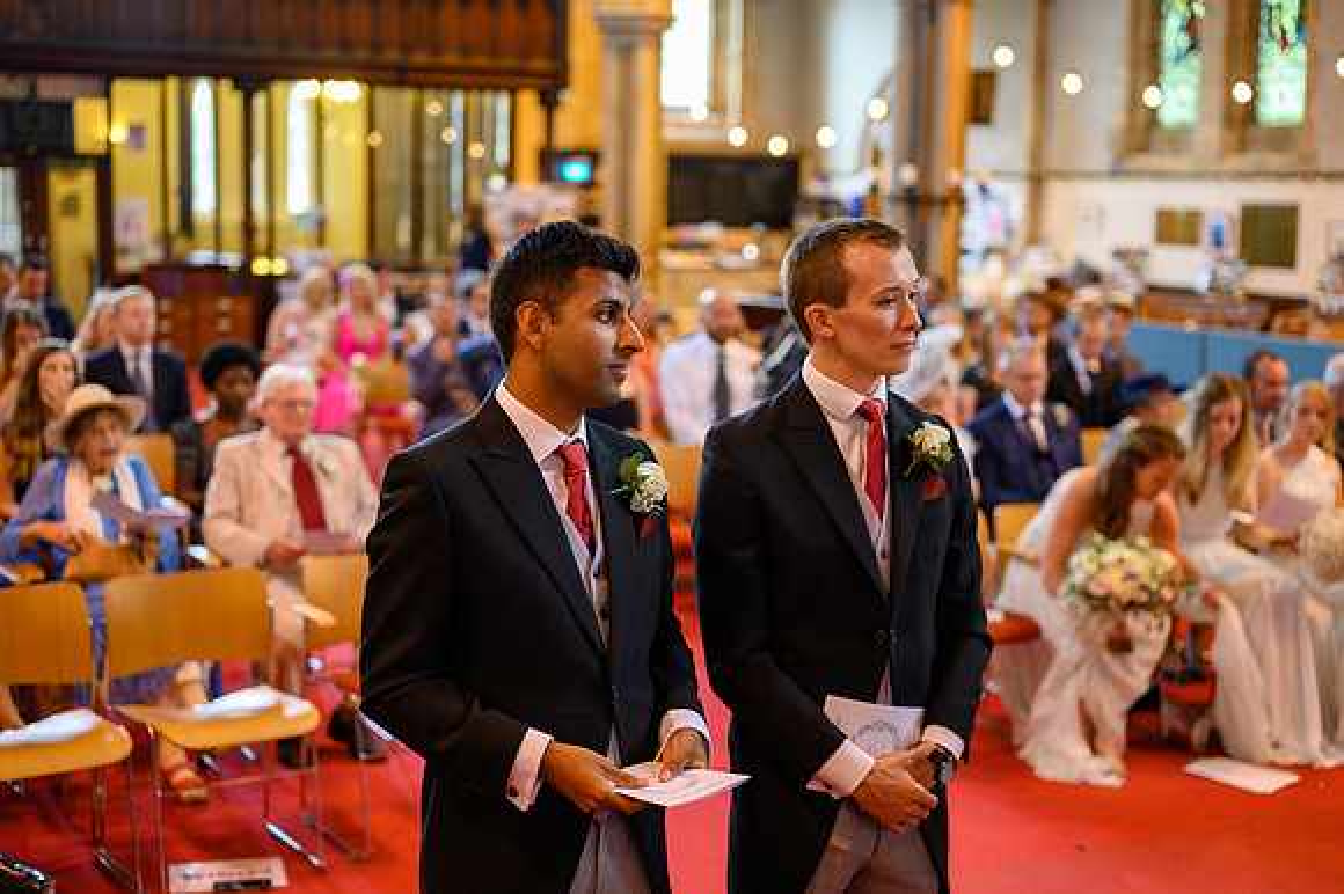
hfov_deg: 39.6
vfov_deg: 27.0
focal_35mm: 50
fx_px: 1866
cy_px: 447
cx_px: 672
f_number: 2.2
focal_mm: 50
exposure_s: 1/160
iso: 1250
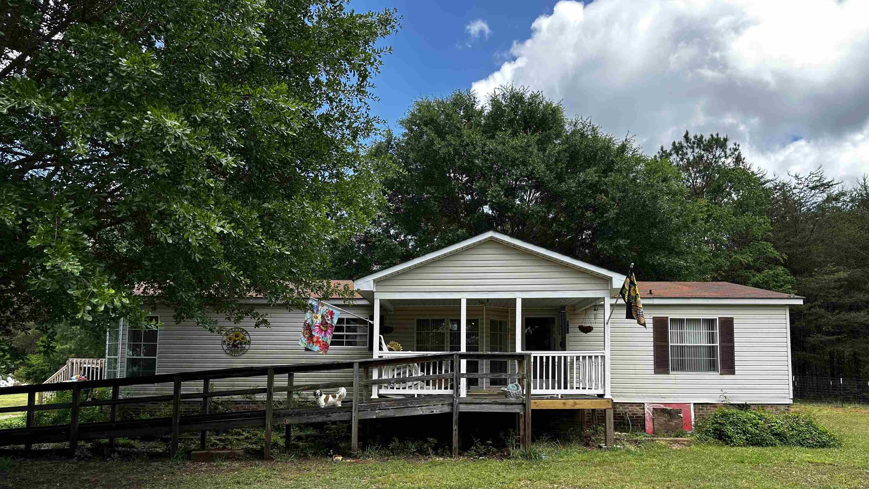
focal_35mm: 27
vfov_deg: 42.4
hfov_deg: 69.8
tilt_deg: +5.8
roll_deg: -0.5
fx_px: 622
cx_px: 447
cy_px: 321
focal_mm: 6.86
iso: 80
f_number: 1.78
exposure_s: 1/1339
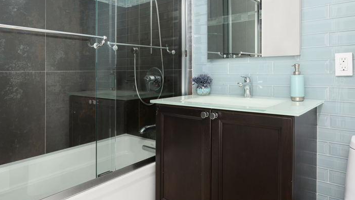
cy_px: 66
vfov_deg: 43.8
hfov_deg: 71.9
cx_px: 182
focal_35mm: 26
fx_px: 245
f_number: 11
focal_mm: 16
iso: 400
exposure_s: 13
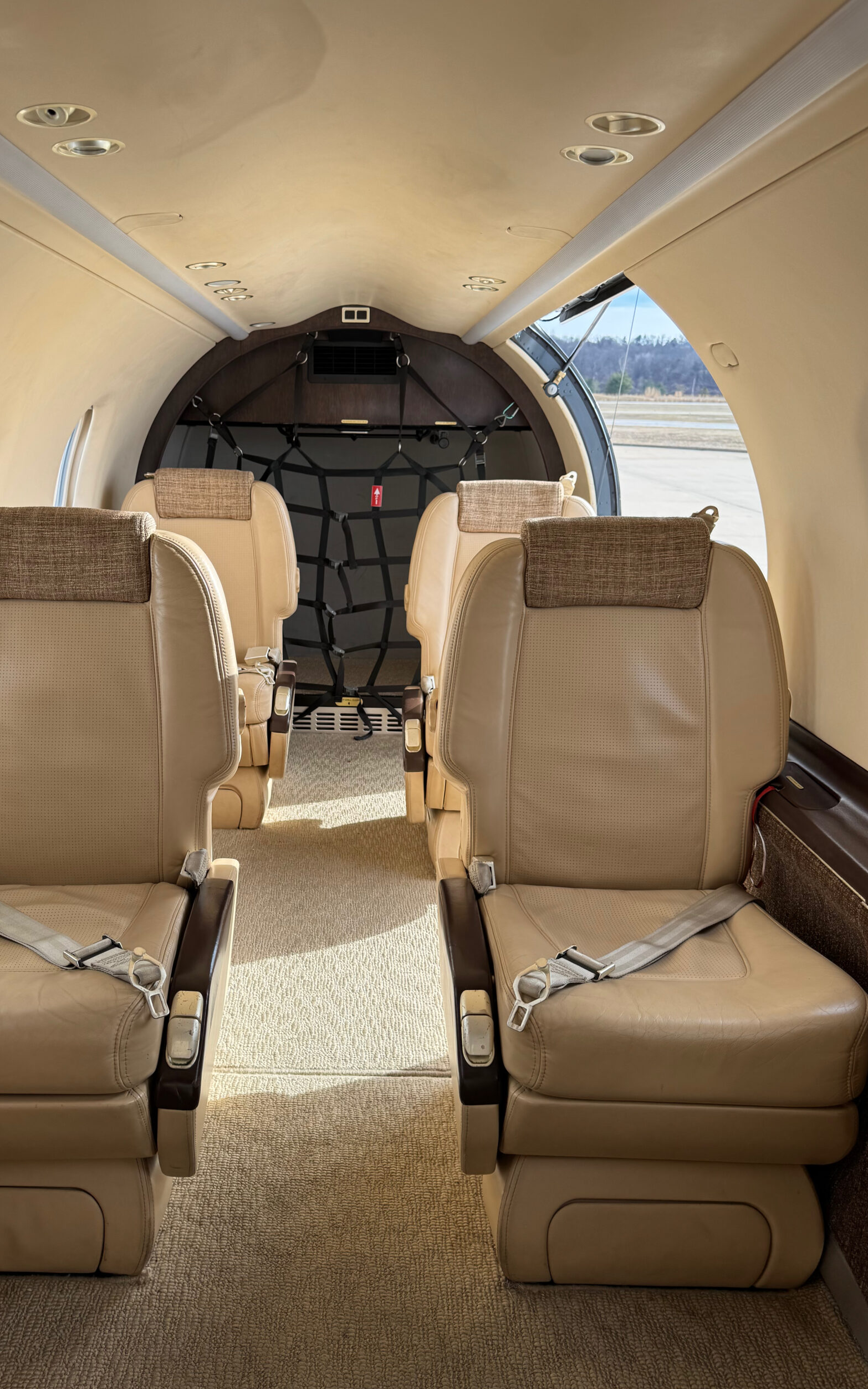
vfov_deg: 70.4
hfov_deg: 47.3
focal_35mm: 26
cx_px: 350
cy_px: 696
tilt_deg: -16.5
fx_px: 984
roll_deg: -1.2
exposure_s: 1/627
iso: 80
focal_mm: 6.76
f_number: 1.78
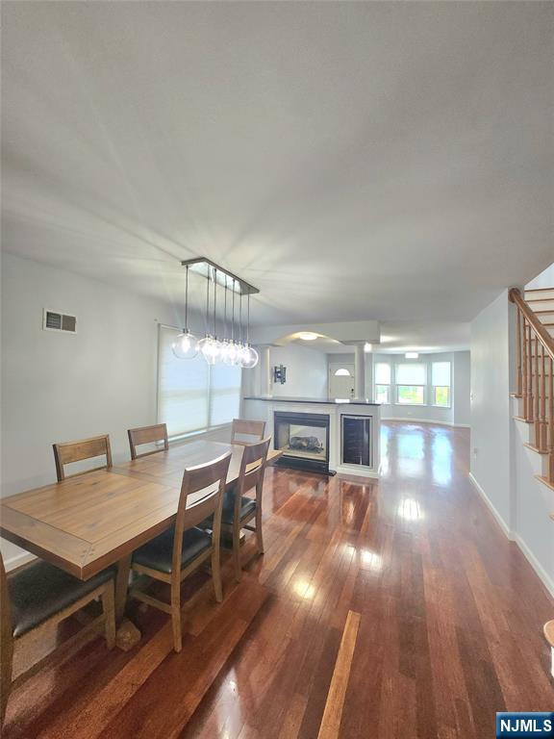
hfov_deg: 89.9
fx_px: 277
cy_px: 370
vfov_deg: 106.2
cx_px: 277
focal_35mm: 13
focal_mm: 1.74
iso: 400
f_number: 2.2
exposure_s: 1/60.2
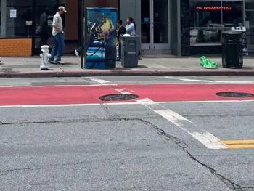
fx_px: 558
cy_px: -45
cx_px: 128
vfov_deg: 18.3
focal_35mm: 76
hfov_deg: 25.6
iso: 50
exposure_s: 1/2353
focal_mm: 5.7
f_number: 1.5
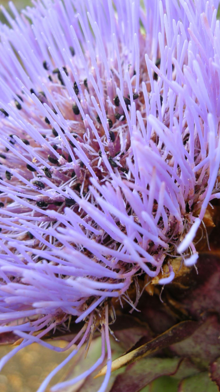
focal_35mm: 45
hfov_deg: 26.4
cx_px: 137
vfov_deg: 45.4
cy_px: 173
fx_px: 467
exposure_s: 1/99.7
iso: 64
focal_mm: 7.5
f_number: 3.8
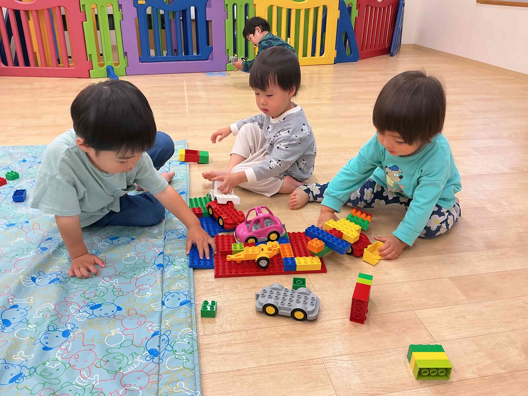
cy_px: 198
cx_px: 264
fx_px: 442
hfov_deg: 61.7
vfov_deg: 48.2
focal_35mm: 29
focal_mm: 3
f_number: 1.8
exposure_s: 1/100
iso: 40
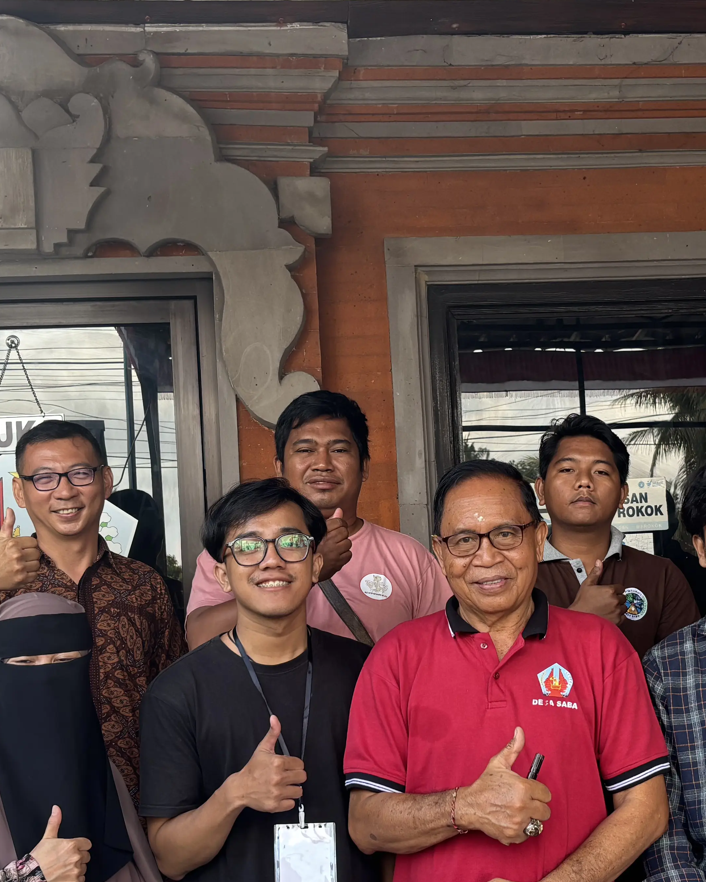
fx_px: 1410
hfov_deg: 28.0
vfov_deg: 34.6
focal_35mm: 54
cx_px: 457
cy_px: 538
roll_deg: +2.9
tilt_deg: +2.9
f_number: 1.6
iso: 64
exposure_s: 1/121
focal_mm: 5.96
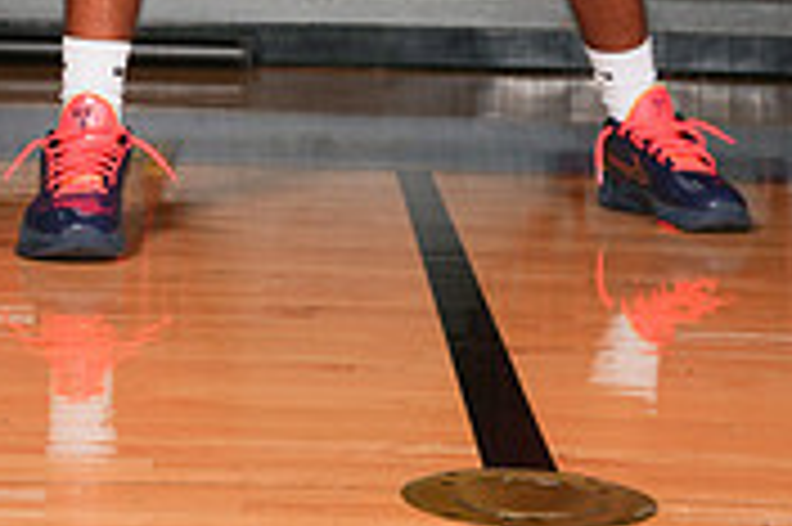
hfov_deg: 17.8
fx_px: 2528
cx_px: 252
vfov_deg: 11.0
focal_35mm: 115
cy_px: -472
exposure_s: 1/200
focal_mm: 45
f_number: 8
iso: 400
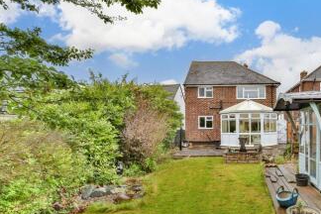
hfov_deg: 73.8
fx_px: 196
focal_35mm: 22
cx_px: 235
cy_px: 136
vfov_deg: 56.4
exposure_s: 1/250
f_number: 8
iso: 500
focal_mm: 10
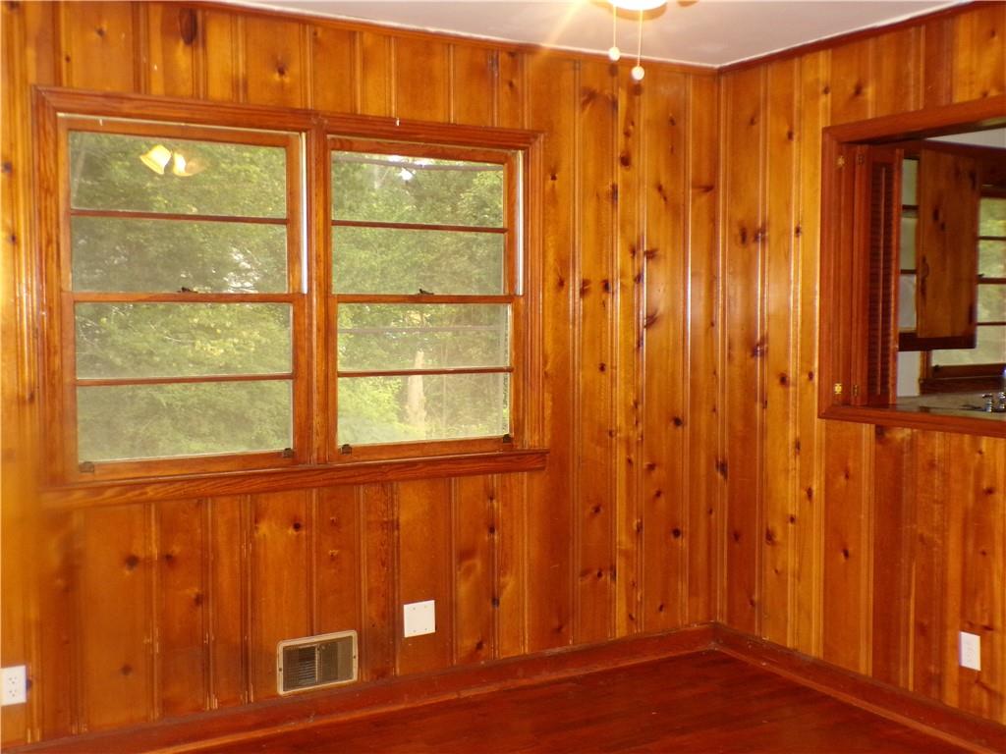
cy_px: 377
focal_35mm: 37
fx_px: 1075
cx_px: 503
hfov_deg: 50.1
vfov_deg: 38.7
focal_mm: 6.6
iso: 491
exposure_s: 1/26
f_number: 3.3
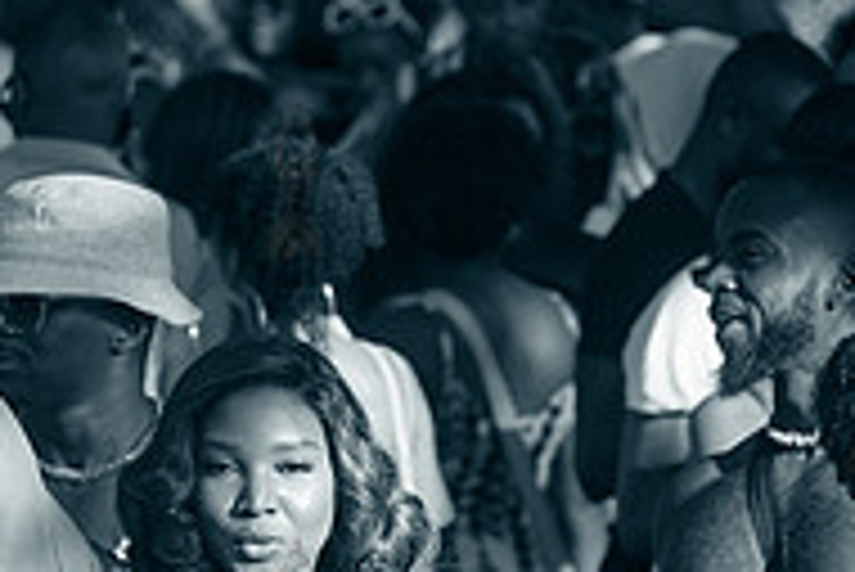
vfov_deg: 3.3
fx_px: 9792
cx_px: 292
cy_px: 615
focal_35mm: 412
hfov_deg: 5.0
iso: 320
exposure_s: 1/1250
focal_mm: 135
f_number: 4
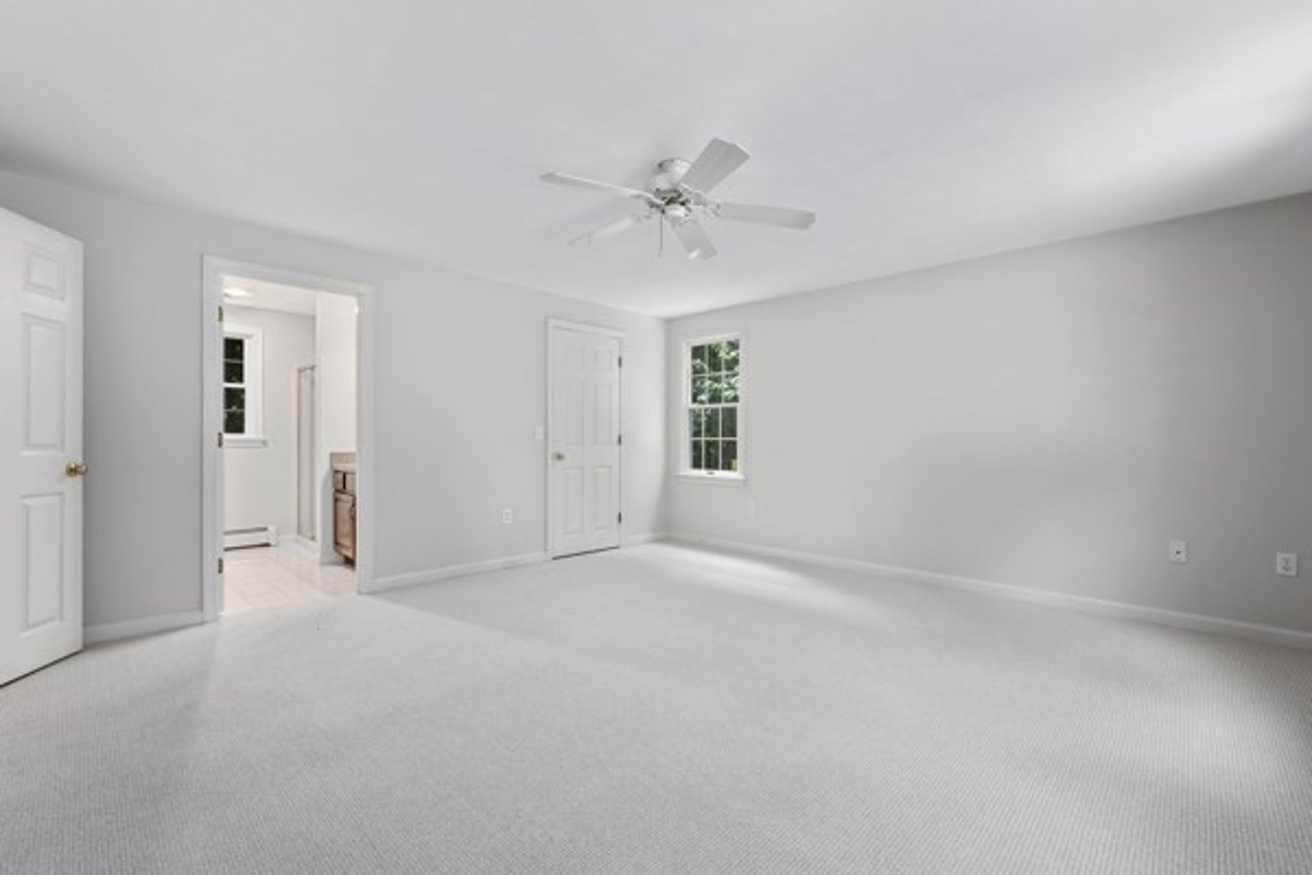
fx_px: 565
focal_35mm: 16
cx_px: 656
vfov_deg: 75.5
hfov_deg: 98.5
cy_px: 438
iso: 320
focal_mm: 15.5
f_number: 8
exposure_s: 1/2.5
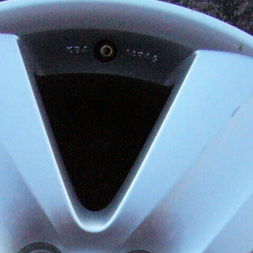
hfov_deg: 14.6
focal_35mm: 119
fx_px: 984
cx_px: 98
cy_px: 346
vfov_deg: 14.0
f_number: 2.8
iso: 400
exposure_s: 1/500
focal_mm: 5.8
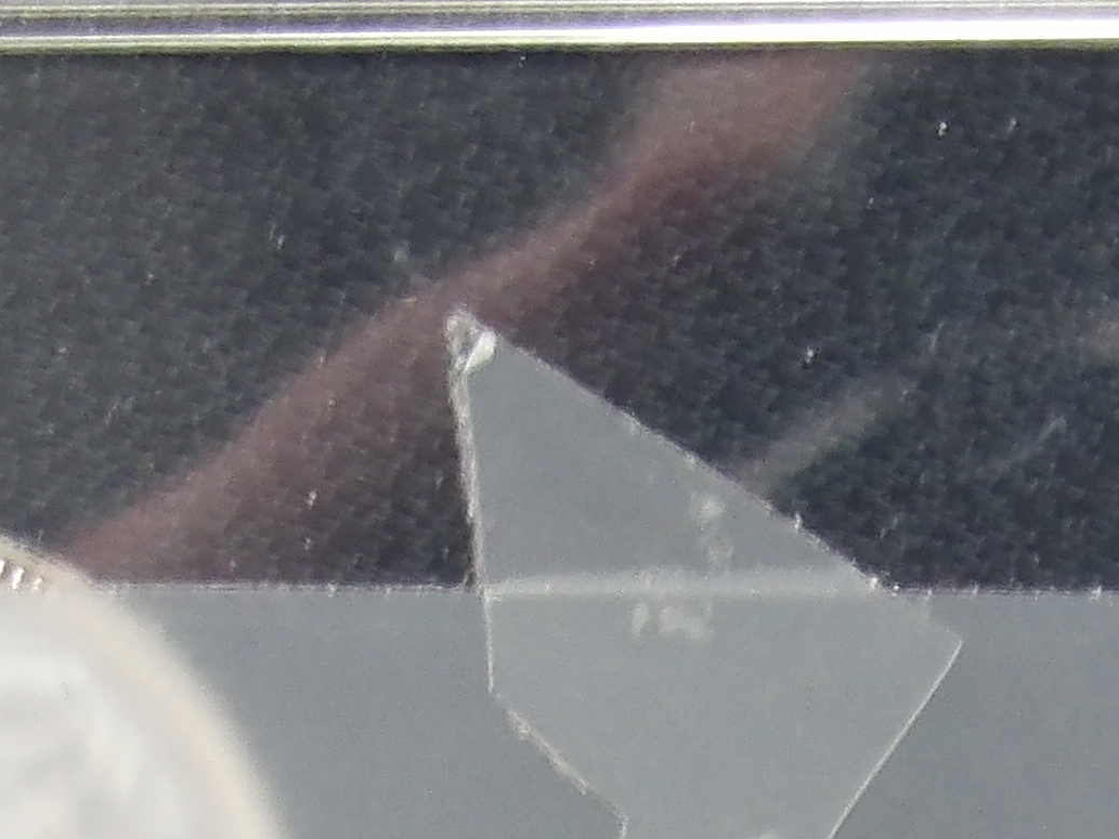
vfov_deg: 4.7
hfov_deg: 6.5
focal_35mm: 306
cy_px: 2070
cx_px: 727
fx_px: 9893
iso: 200
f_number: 4.3
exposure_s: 1/15
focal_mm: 10.9
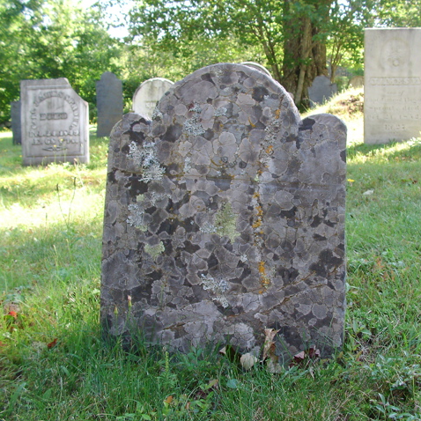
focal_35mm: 45
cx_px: 245
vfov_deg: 37.6
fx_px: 619
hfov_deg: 37.5
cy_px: 210
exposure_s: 1/71
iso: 50
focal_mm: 5.8
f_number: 3.5
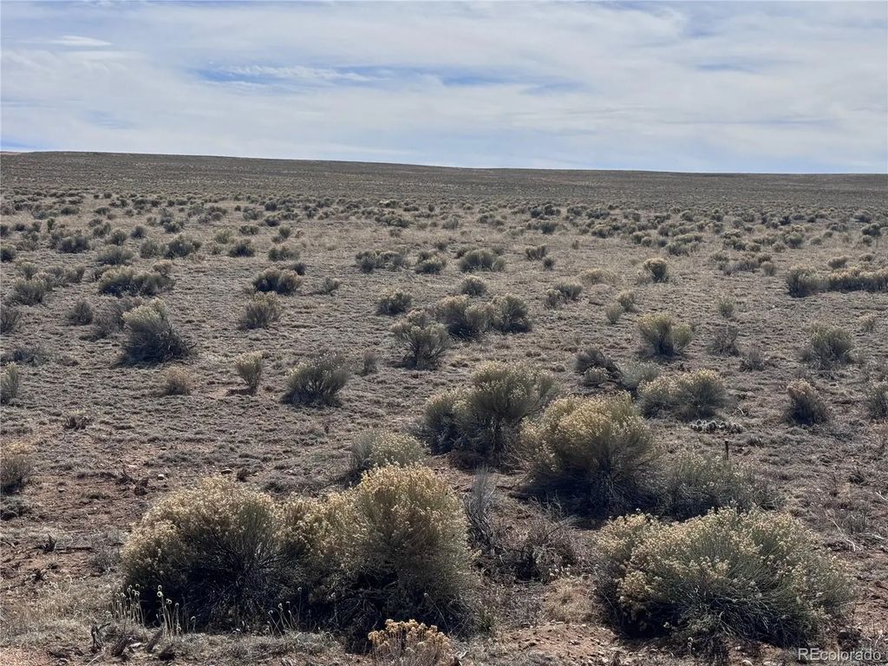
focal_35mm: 48
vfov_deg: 30.3
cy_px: 333
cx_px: 444
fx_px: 1231
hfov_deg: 39.7
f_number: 1.78
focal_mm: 6.76
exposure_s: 1/9009
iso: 80
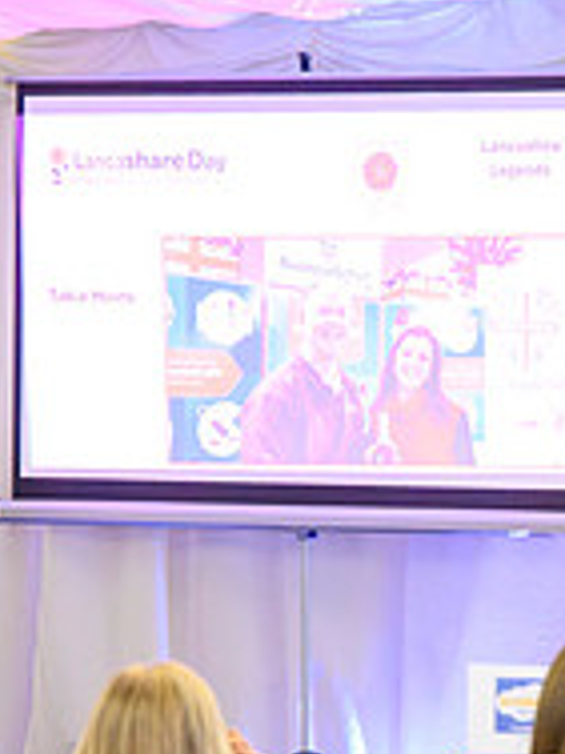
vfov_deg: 9.1
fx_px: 4701
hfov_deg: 6.9
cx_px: 289
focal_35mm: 216
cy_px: 553
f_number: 2.8
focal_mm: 70
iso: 12800
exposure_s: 1/200
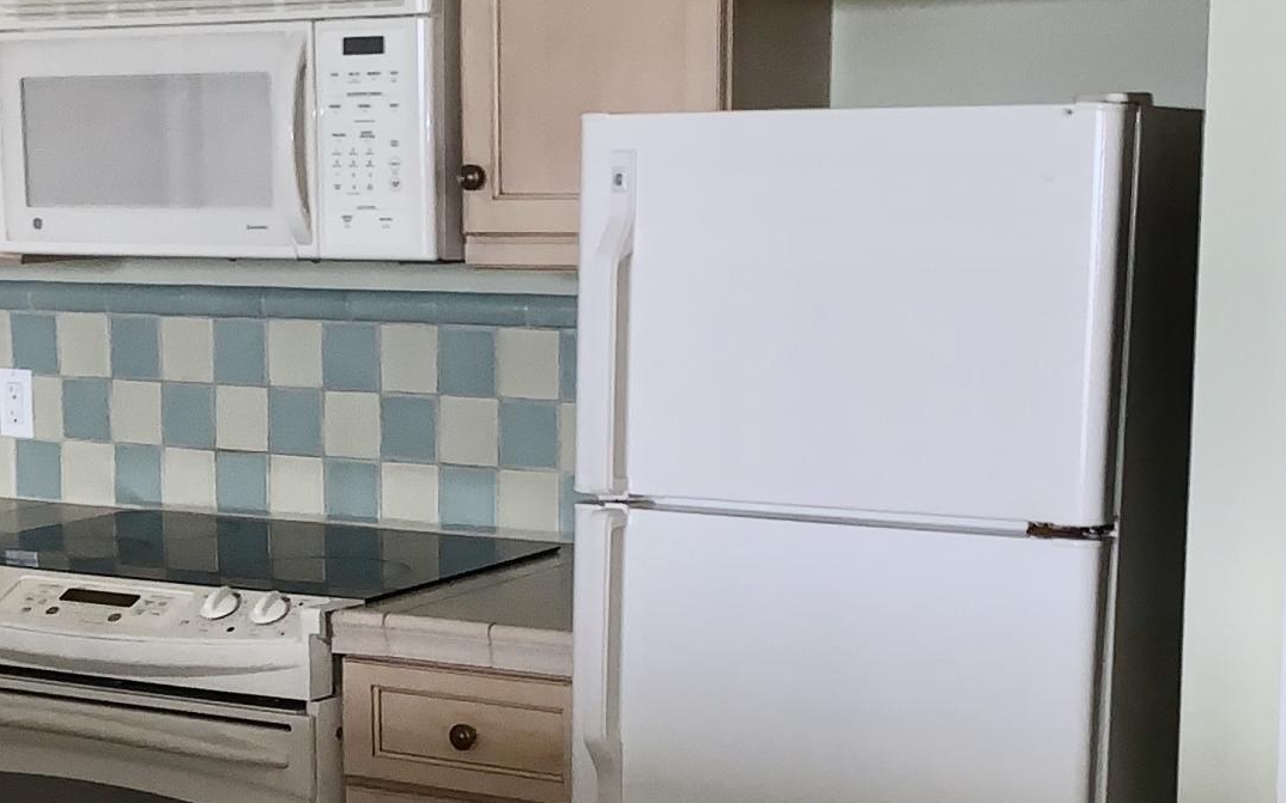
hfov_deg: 26.6
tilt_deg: -10.8
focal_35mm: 77
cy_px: 681
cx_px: 414
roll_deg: +1.3
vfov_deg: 16.8
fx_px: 2698
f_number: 1.8
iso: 100
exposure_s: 1/7
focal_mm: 4.25
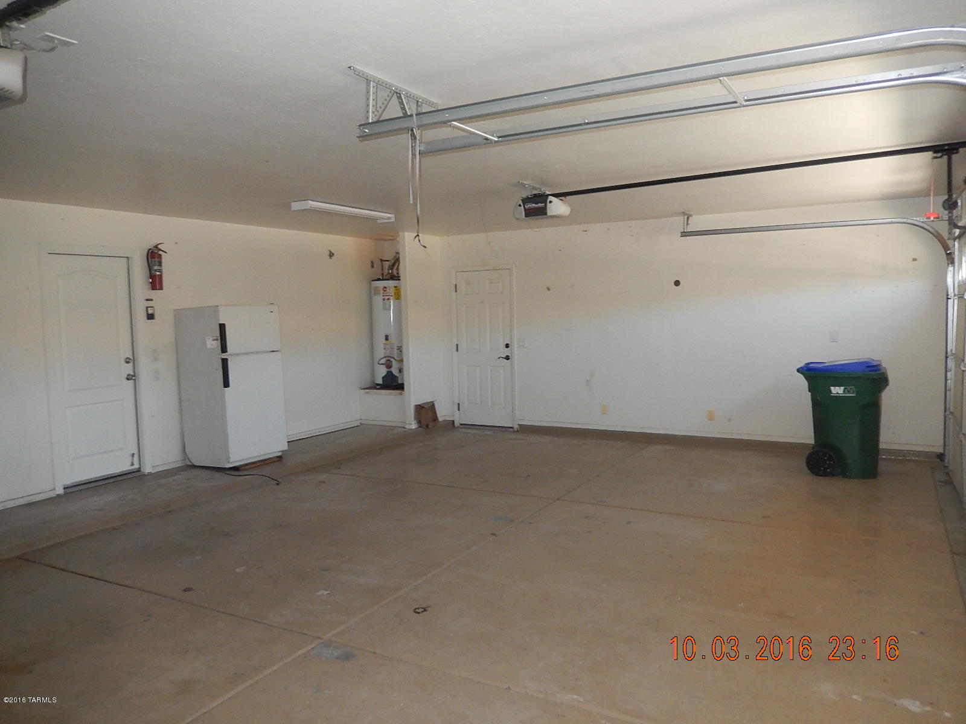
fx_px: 698
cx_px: 483
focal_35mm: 25
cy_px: 362
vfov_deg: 54.9
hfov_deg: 69.4
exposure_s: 1/30
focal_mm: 4.5
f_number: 3.4
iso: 320
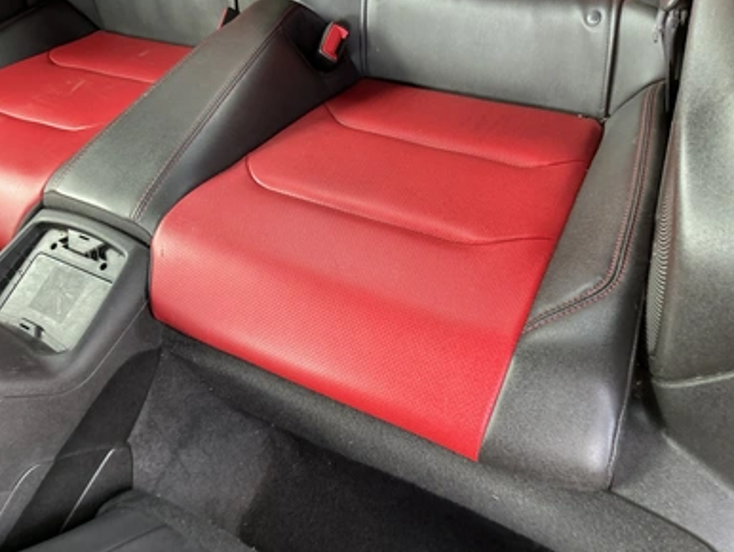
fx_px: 615
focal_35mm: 29
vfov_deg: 48.3
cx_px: 367
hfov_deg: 61.6
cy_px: 278
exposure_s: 1/68
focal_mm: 3
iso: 64
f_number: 1.8
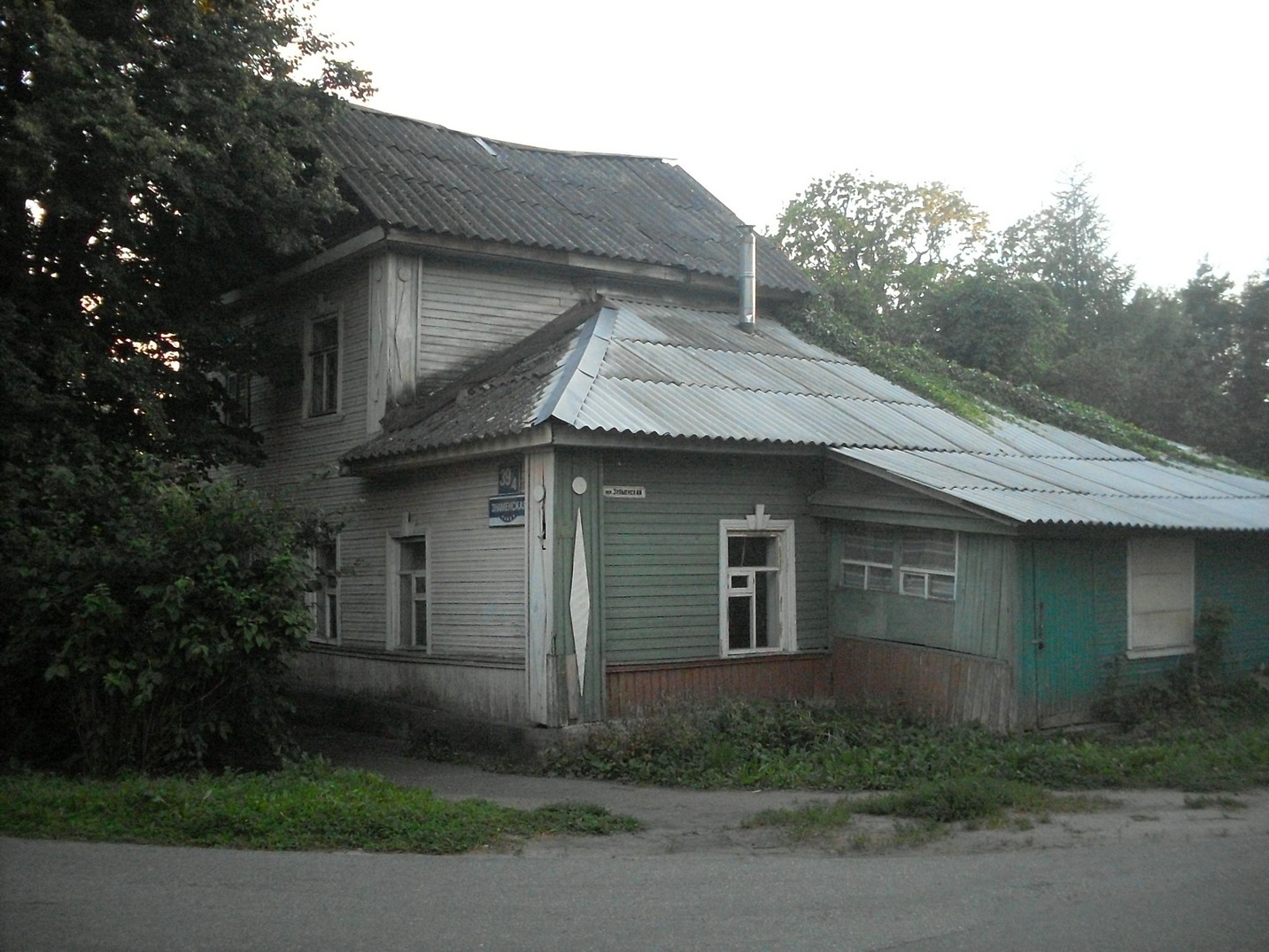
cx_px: 634
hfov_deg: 49.0
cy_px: 476
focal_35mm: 38
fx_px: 1393
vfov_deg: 37.7
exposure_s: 1/180
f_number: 2.8
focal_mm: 6.3
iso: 400
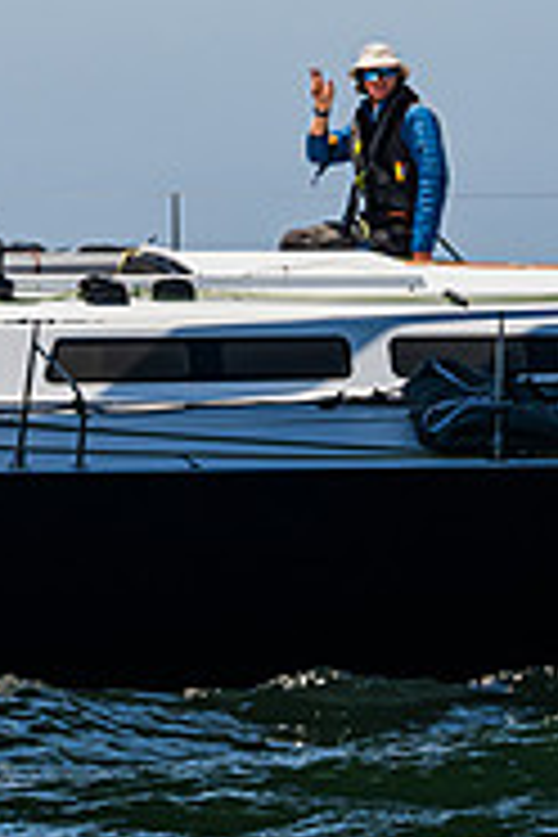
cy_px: 75
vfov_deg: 3.3
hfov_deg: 2.2
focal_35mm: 619
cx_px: -745
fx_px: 14391
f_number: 8
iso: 400
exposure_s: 1/1600
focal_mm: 145
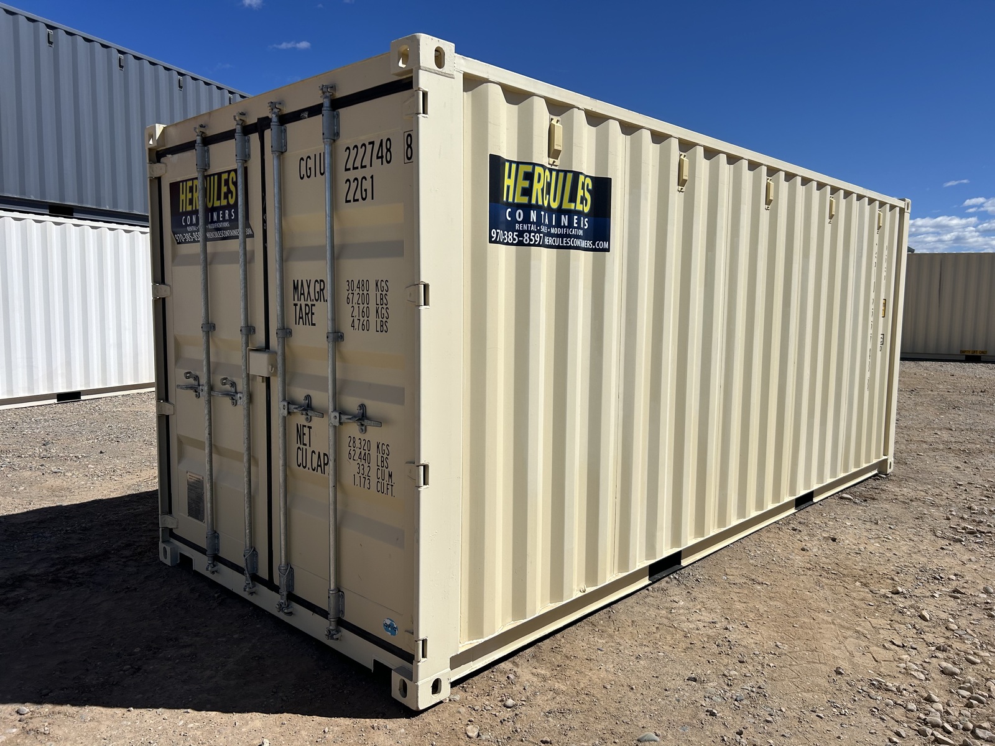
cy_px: 373
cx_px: 498
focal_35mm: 26
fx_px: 747
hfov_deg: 67.3
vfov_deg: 53.1
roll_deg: -0.1
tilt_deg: -5.3
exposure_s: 1/9434
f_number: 1.5
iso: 50
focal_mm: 5.7
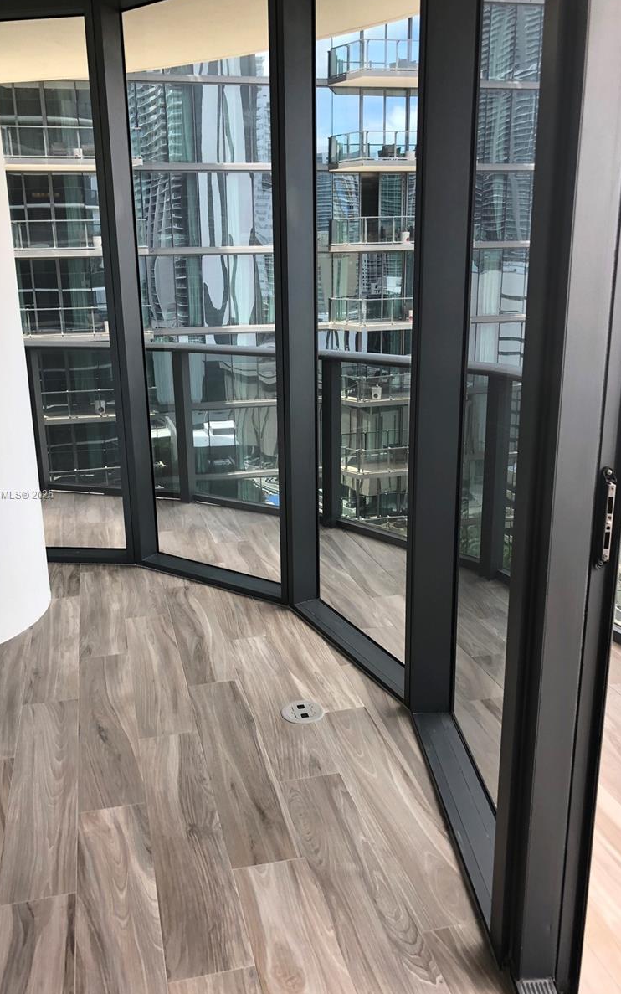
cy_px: 495
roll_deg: +0.8
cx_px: 277
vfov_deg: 62.9
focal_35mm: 30
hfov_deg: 41.8
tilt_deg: -17.8
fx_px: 812
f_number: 1.8
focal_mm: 4
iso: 32
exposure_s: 1/120
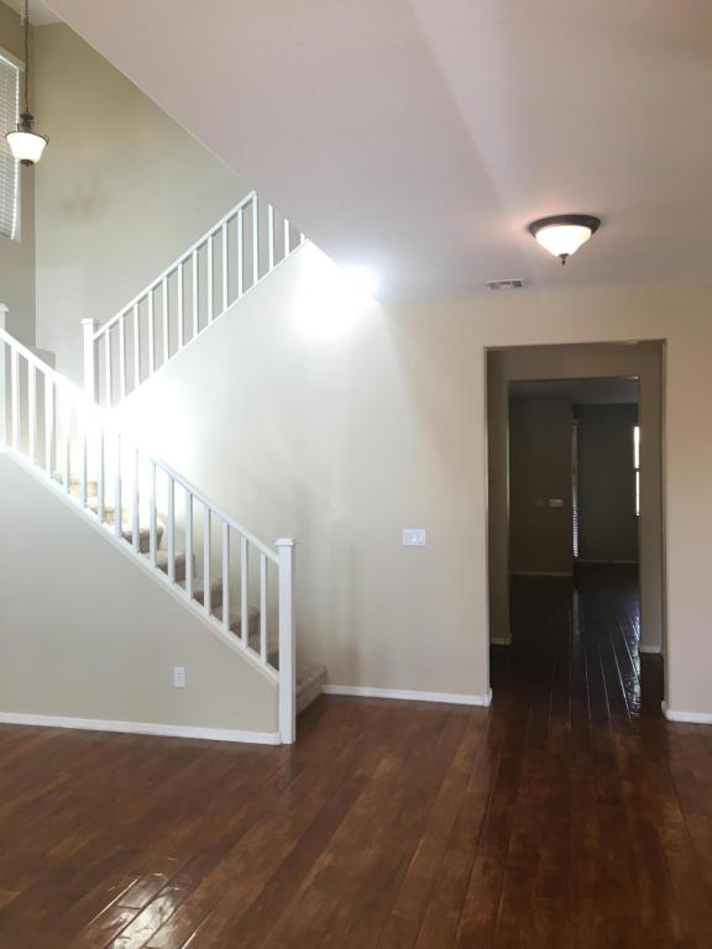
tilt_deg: -0.2
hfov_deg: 48.2
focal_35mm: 29
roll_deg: +0.4
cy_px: 474
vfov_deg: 61.7
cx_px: 356
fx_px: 795
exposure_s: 1/30
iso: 32
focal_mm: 4.15
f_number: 2.2
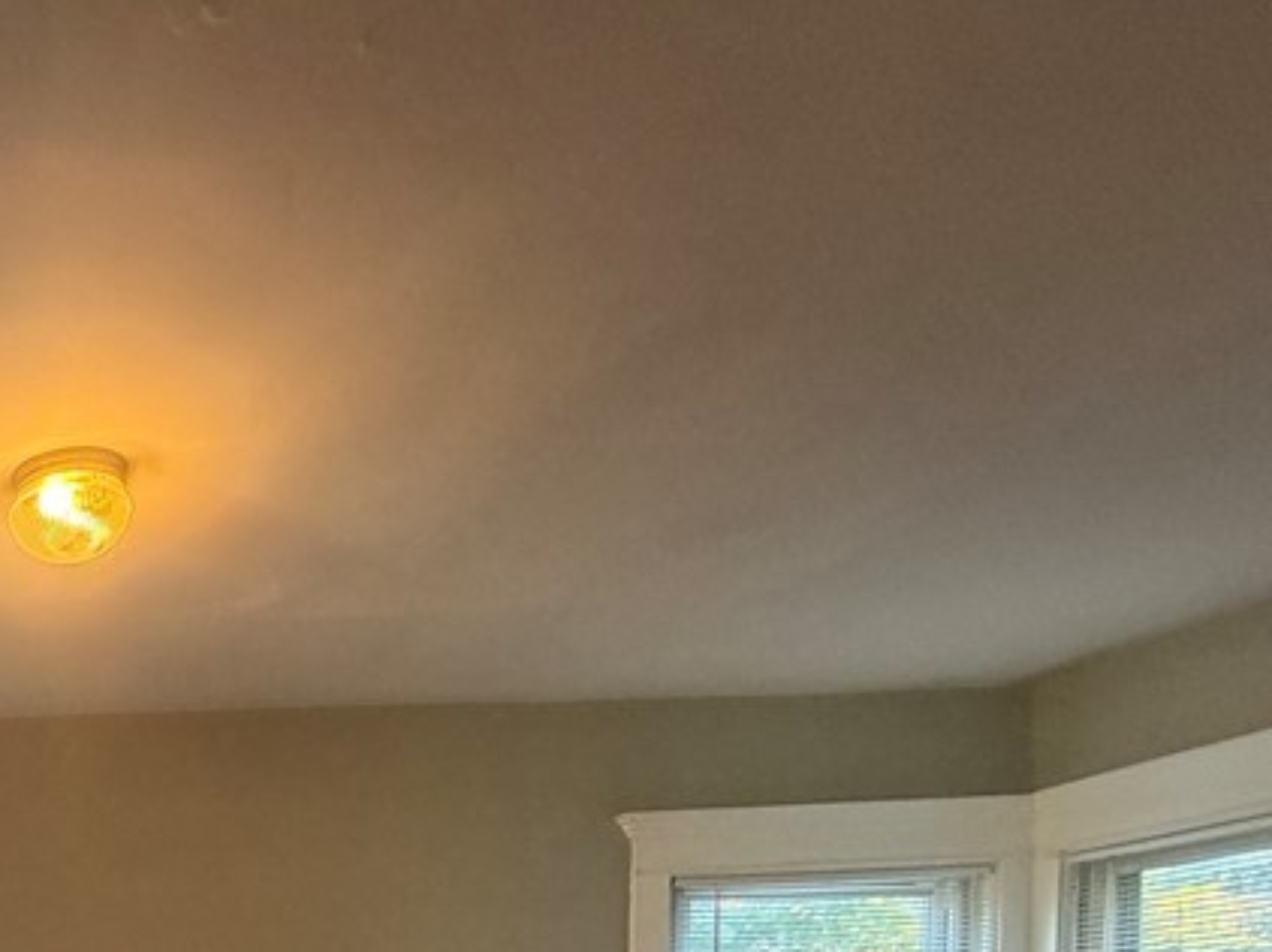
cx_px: -127
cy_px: 1127
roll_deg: +1.5
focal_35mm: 34
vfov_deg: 34.1
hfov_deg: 42.5
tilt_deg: -4.4
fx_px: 1249
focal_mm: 2.22
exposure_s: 1/60
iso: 250
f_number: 2.2
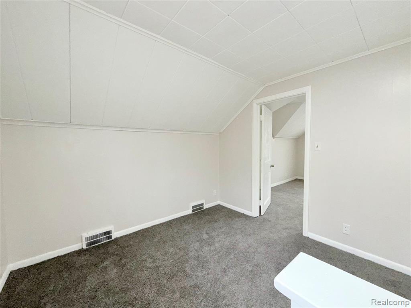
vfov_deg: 85.7
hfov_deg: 102.1
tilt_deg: -2.4
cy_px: 154
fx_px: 166
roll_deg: +0.8
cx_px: 206
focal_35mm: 14
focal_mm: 2.22
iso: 100
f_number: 2.2
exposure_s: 1/120
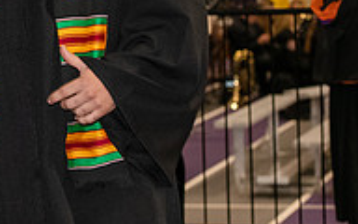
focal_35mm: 216
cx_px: -173
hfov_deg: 9.4
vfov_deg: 6.0
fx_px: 2107
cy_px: -68
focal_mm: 70
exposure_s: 1/200
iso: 2500
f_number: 5
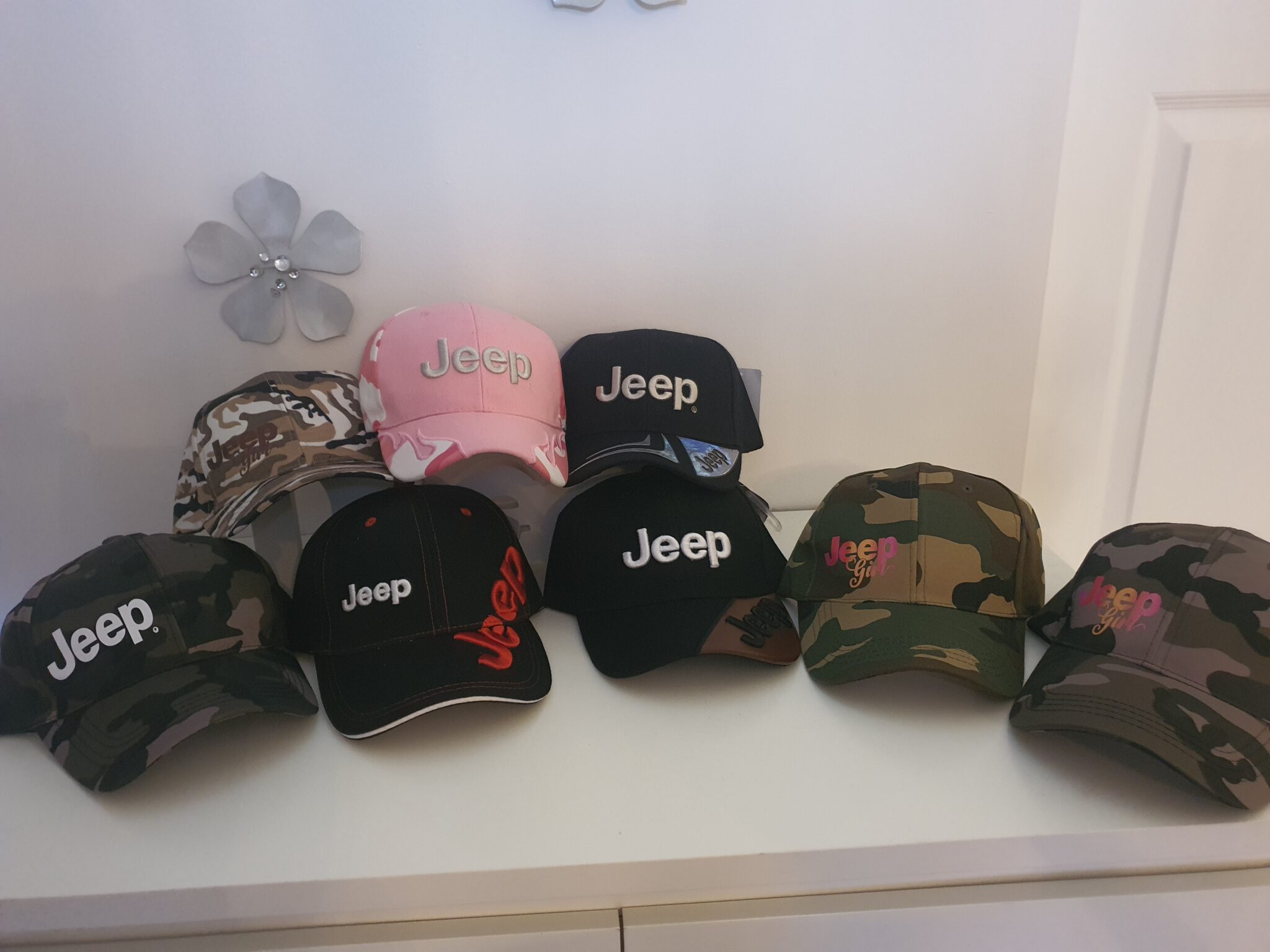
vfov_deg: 53.1
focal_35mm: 26
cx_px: 635
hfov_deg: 67.3
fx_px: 954
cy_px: 476
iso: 400
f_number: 1.5
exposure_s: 1/40
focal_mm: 4.3
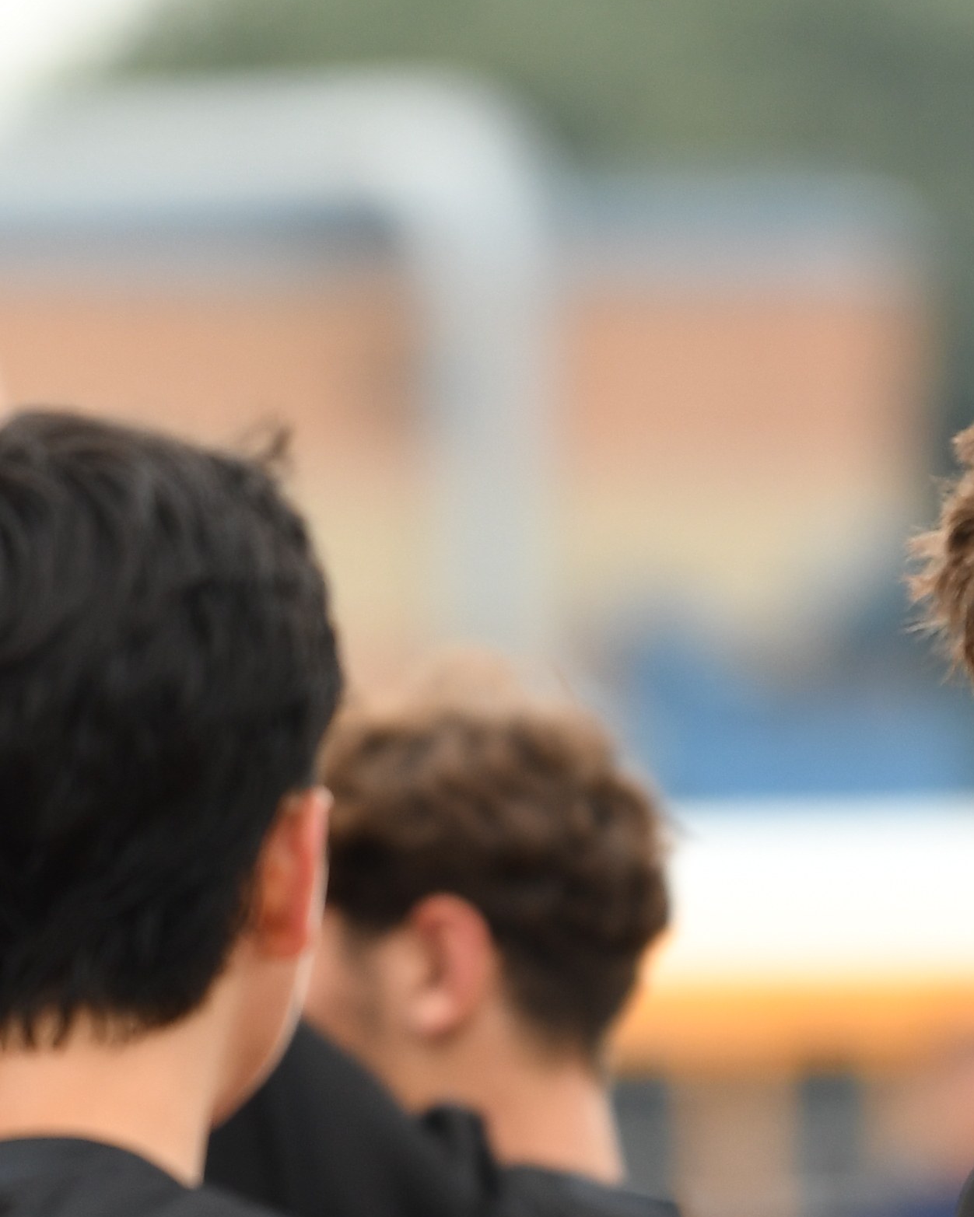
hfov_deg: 1.5
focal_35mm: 1002
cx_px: 535
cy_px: 1227
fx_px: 36105
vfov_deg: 1.9
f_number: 3.2
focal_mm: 200
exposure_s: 1/800
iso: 280
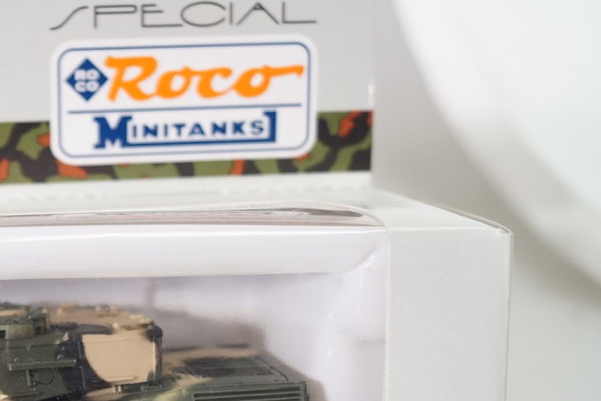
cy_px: 267
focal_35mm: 81
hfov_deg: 23.5
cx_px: -64
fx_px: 1352
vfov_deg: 16.8
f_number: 4
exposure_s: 1/160
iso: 500
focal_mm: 20
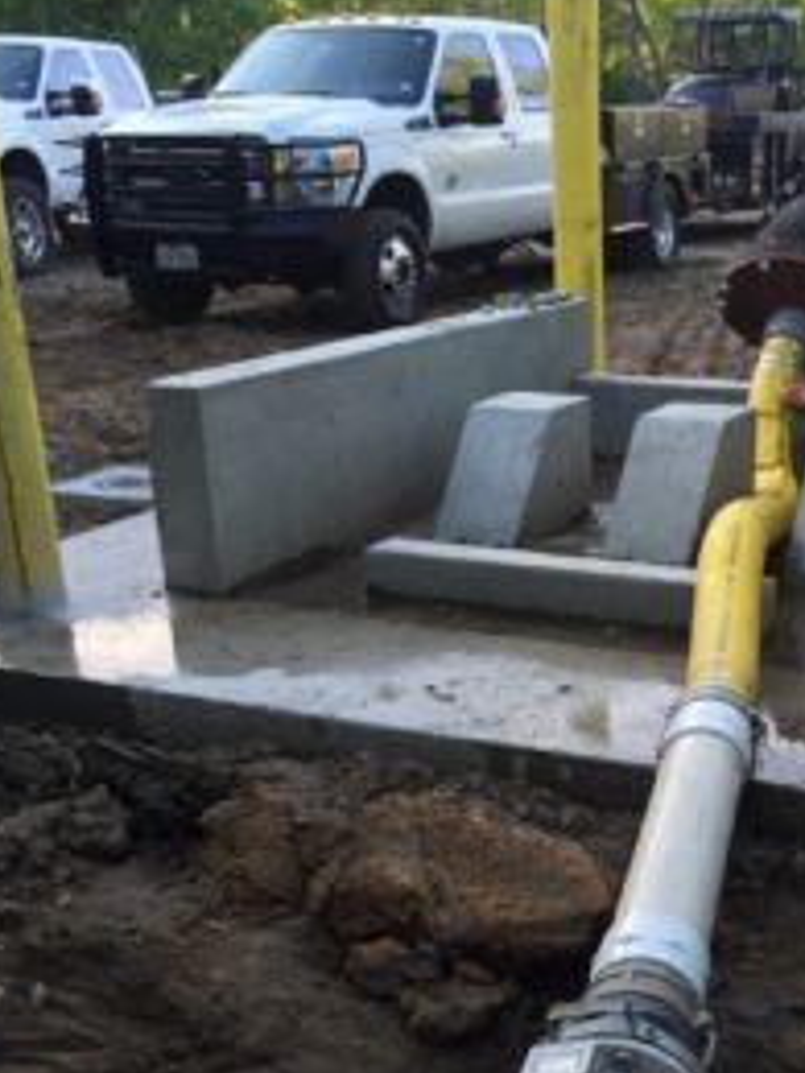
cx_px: 627
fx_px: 1612
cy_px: 823
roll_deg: +0.6
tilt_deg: -22.6
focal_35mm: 52
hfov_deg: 27.5
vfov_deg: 35.9
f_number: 2.2
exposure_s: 1/120
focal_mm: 4.15
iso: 32
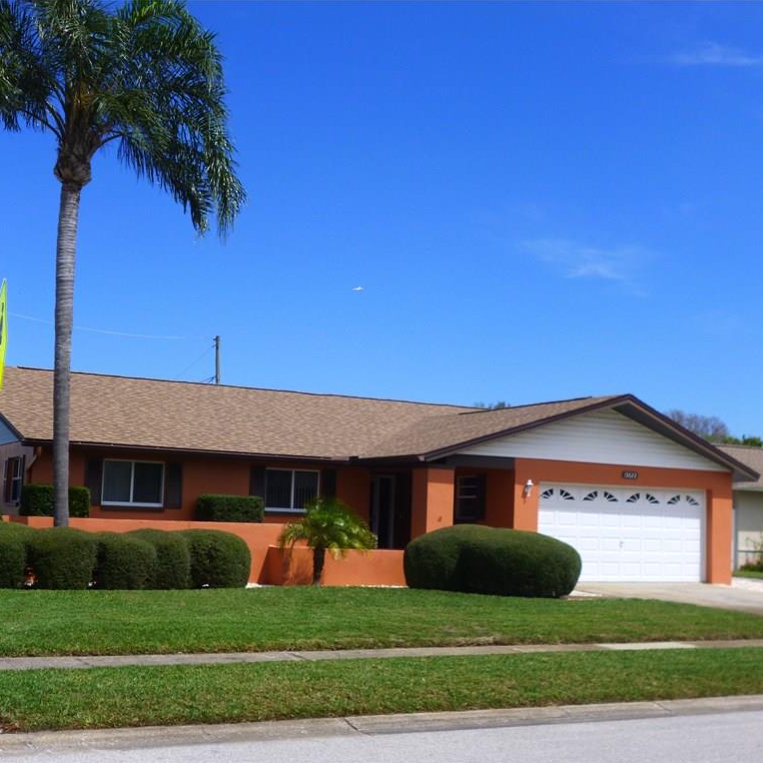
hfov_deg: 37.6
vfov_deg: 37.6
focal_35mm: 45
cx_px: 377
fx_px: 1122
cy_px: 382
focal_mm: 6.8
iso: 100
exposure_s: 1/1300
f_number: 3.2
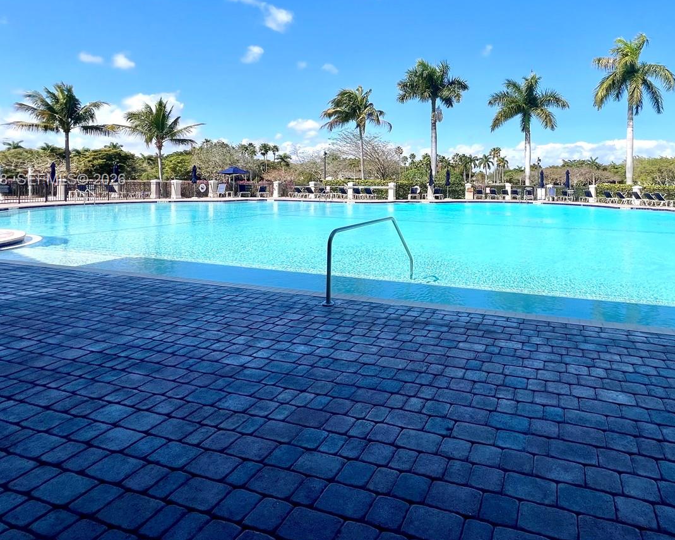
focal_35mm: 19
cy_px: 181
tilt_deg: -0.4
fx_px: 380
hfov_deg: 81.2
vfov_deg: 68.9
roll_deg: -1.5
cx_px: 434
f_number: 1.8
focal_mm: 1.57
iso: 32
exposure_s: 1/2370
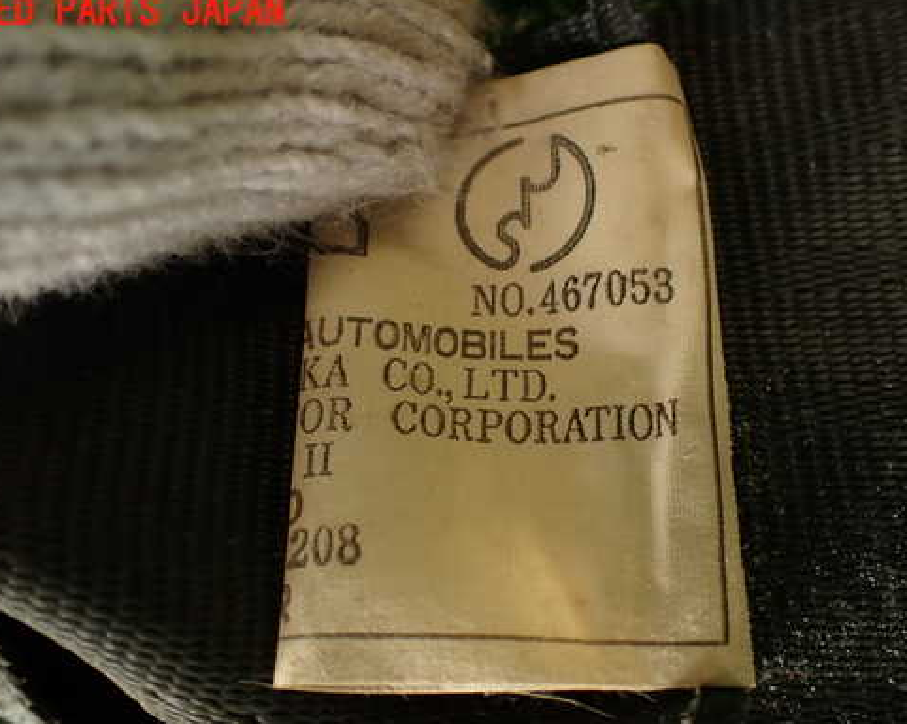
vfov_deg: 38.1
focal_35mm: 39
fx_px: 1046
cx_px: 507
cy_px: 413
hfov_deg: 46.8
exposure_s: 1/60
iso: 100
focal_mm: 5.79
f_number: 2.4
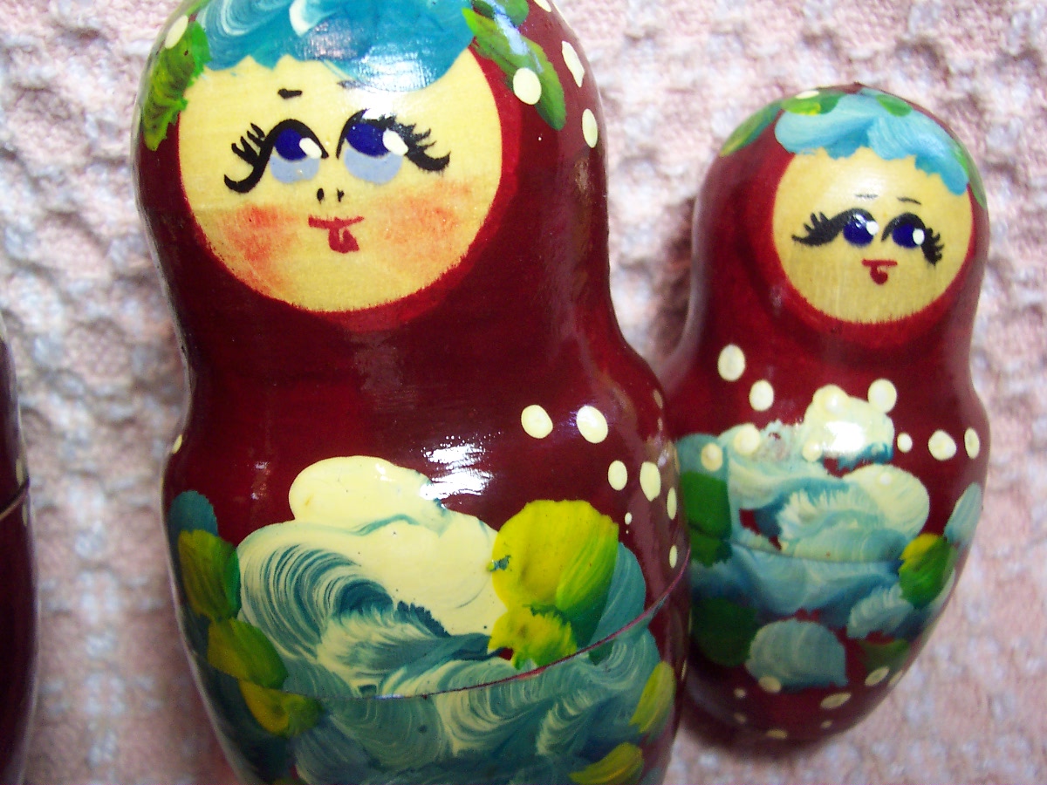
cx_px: 524
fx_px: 1119
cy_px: 392
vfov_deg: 38.7
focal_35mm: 37
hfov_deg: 50.1
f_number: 2.8
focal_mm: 5.6
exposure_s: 1/30
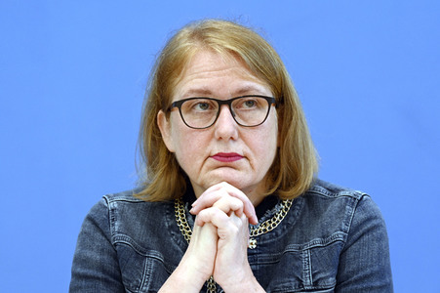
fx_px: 2320
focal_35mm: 190
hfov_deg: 10.8
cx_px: 220
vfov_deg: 7.2
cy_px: 146
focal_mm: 190
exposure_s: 1/800
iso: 4000
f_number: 6.3
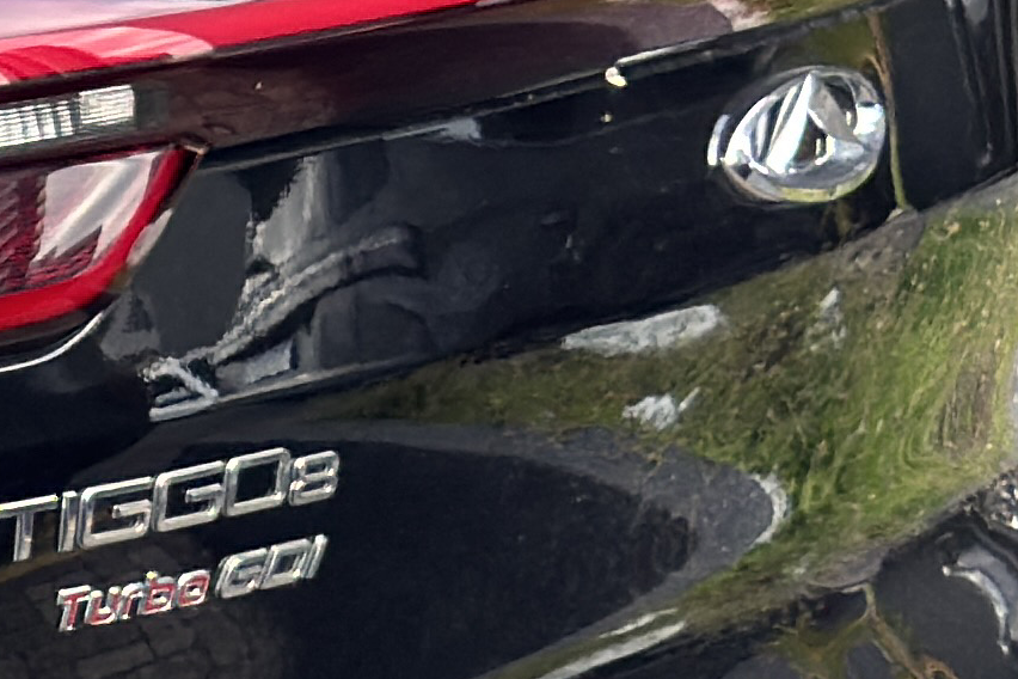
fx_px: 6899
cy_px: 512
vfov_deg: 5.6
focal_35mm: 244
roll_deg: -1.7
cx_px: -2126
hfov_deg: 7.4
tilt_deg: -10.5
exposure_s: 1/238
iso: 80
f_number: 1.78
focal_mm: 6.76
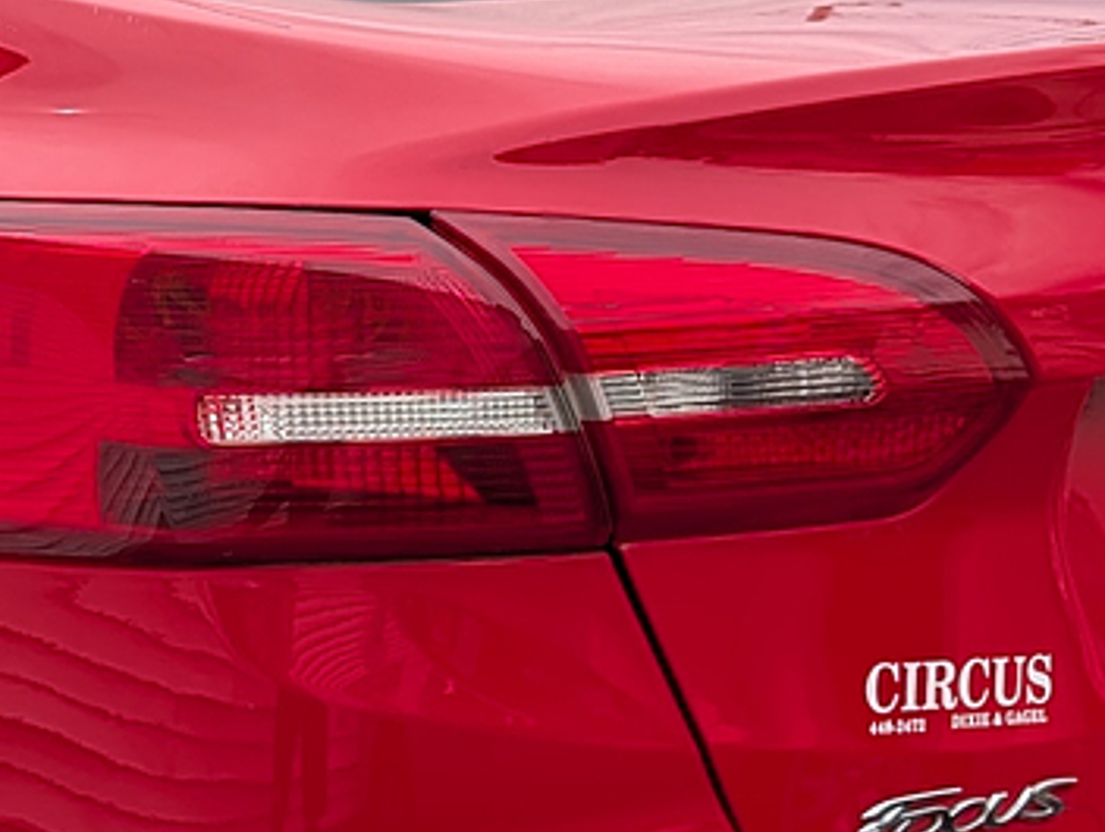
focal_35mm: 109
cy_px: 479
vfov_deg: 13.6
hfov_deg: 17.6
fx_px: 3484
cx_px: -6
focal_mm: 6.9
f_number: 1.68
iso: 23
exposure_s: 1/663
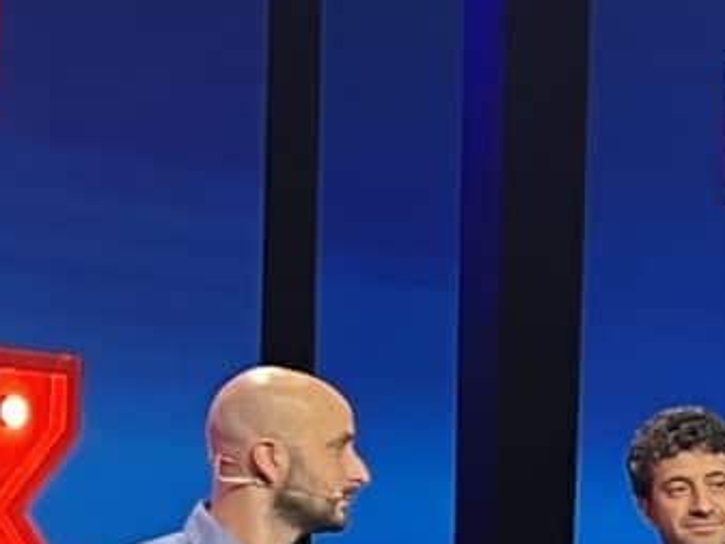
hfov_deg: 9.3
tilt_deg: -2.9
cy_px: 810
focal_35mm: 198
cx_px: 1465
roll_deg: -2.4
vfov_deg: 7.4
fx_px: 4147
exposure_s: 1/50
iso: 100
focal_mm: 5.7
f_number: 1.5
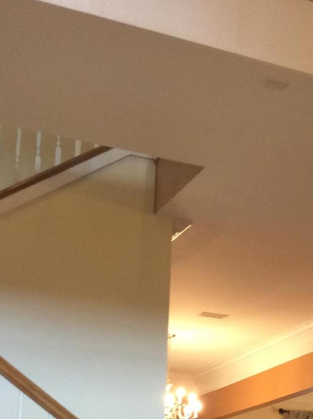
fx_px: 1016
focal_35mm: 84
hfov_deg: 16.8
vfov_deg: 22.8
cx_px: 371
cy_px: 368
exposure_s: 1/24
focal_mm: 3.3
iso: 80
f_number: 2.4
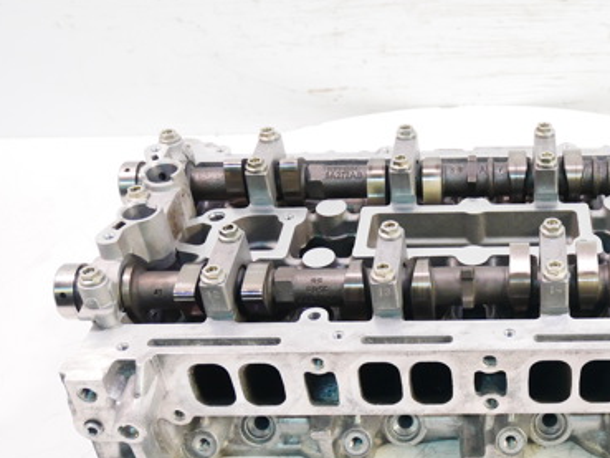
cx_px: 491
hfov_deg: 35.6
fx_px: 917
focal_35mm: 52
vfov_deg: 27.7
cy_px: 334
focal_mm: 15
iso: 1000
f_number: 3.8
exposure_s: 1/60
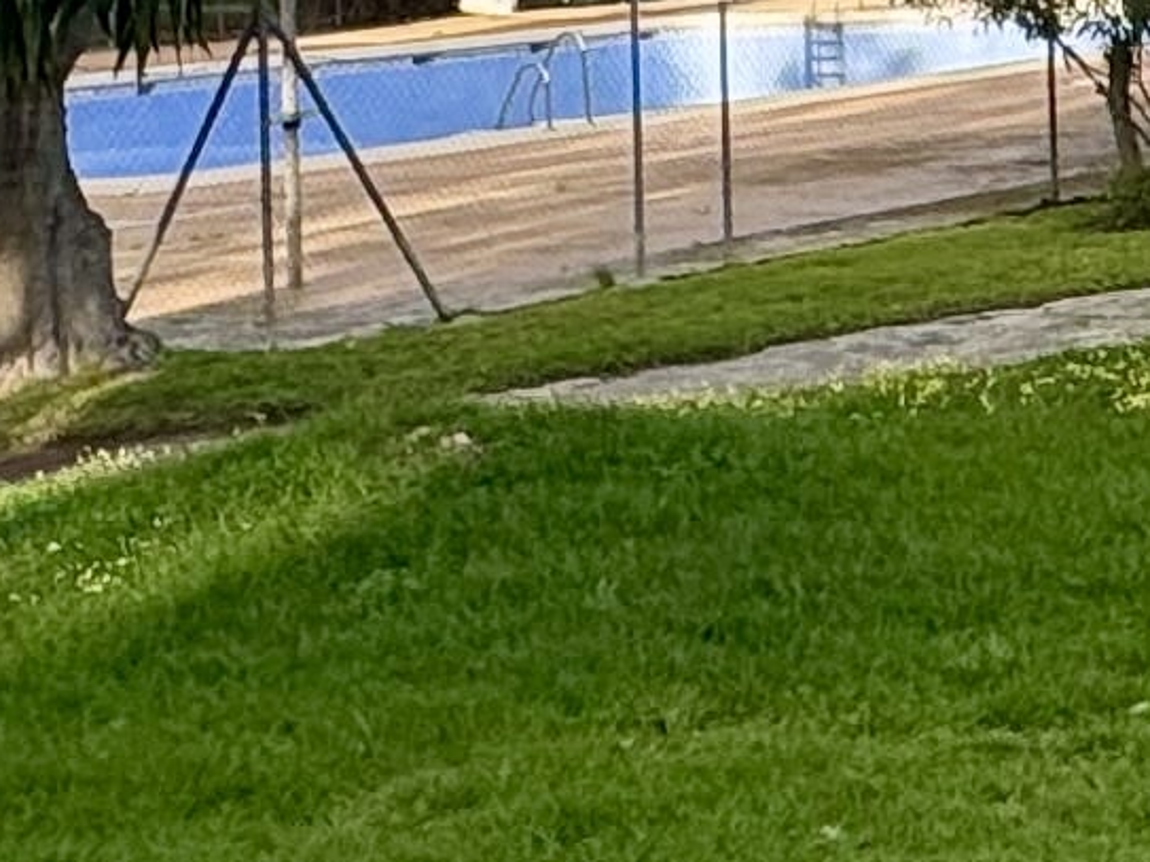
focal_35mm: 104
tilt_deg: +4.7
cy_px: -479
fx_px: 3454
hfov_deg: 17.9
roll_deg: +3.6
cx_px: 1413
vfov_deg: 13.3
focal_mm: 2.22
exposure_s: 1/763
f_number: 2.2
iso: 50
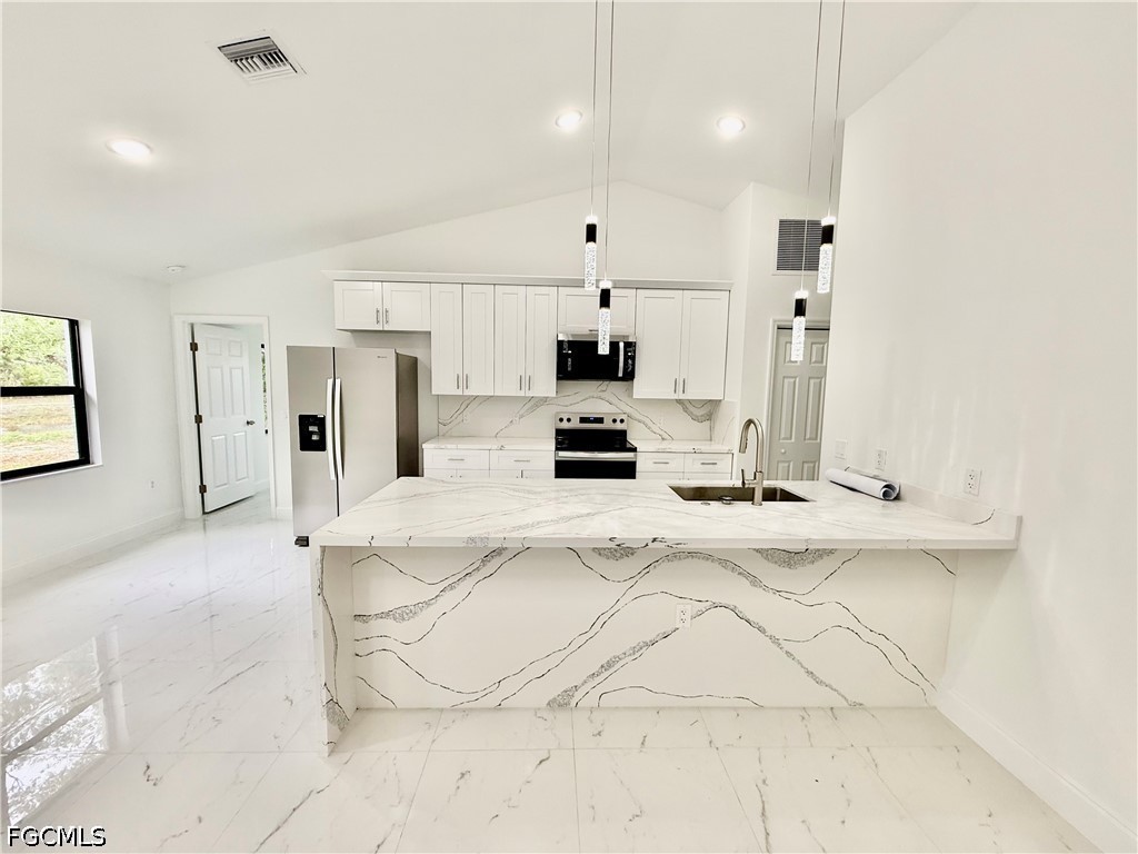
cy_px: 427
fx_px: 460
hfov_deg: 102.1
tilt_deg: -5.3
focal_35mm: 14
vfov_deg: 85.7
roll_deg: -1.4
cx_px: 569
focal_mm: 2.22
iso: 100
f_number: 2.2
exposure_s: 1/120
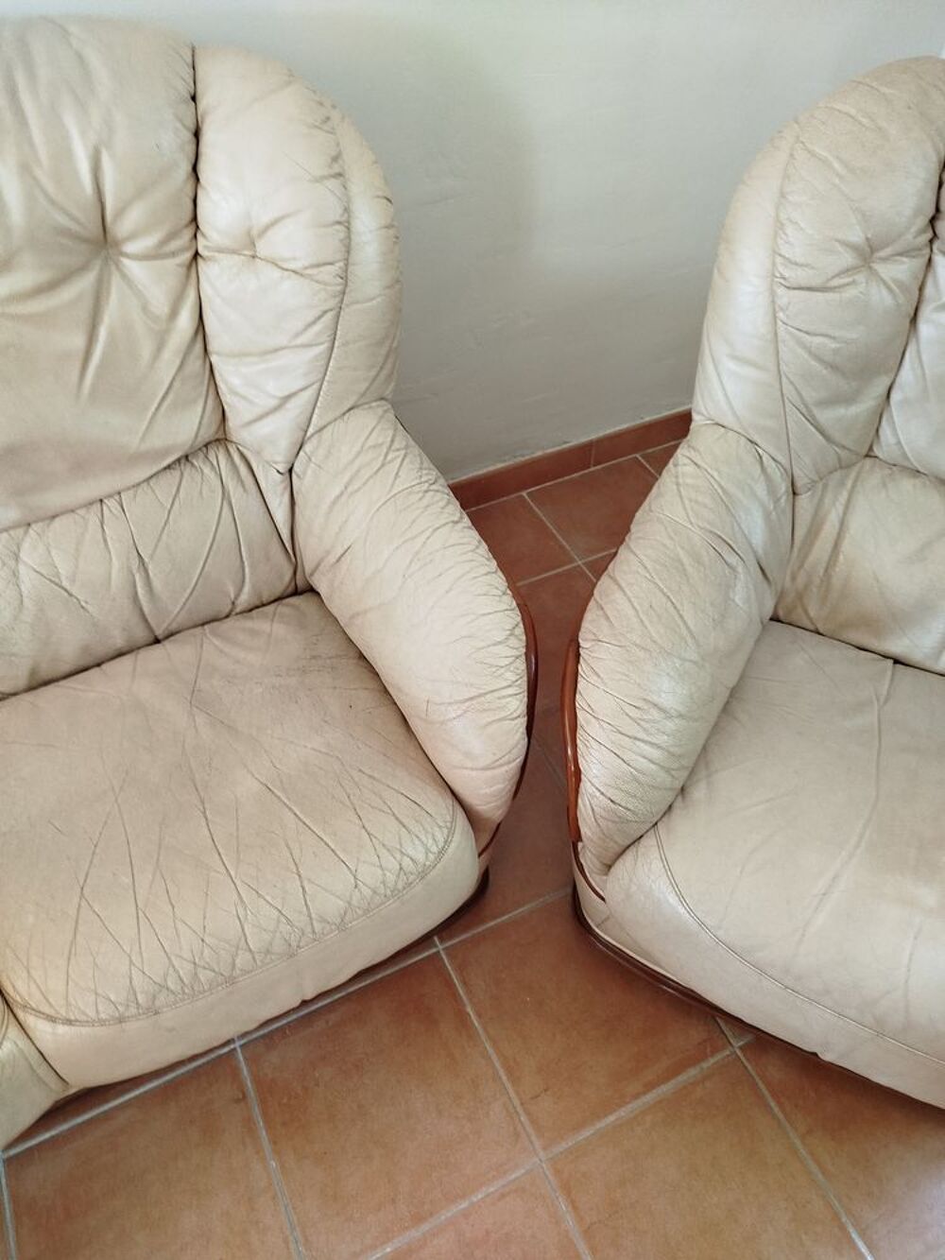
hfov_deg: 56.8
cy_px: 630
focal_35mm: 24
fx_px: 873
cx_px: 472
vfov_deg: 71.6
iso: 250
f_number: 1.7
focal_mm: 5.31
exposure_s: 1/33
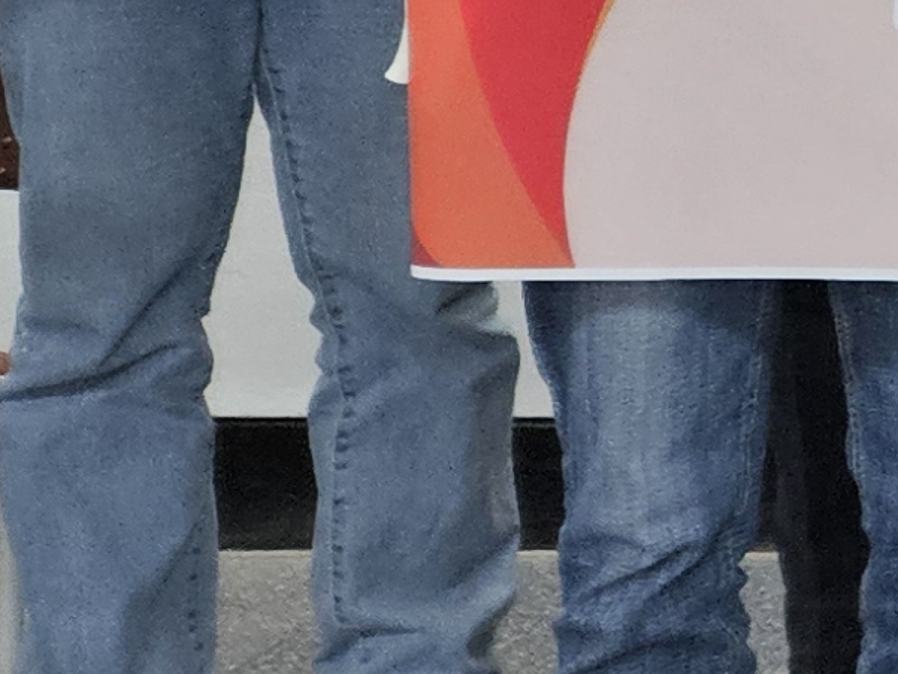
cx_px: 2612
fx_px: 3970
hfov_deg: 10.0
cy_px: -803
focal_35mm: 153
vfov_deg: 9.0
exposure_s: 1/120
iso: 200
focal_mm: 5.4
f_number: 1.8
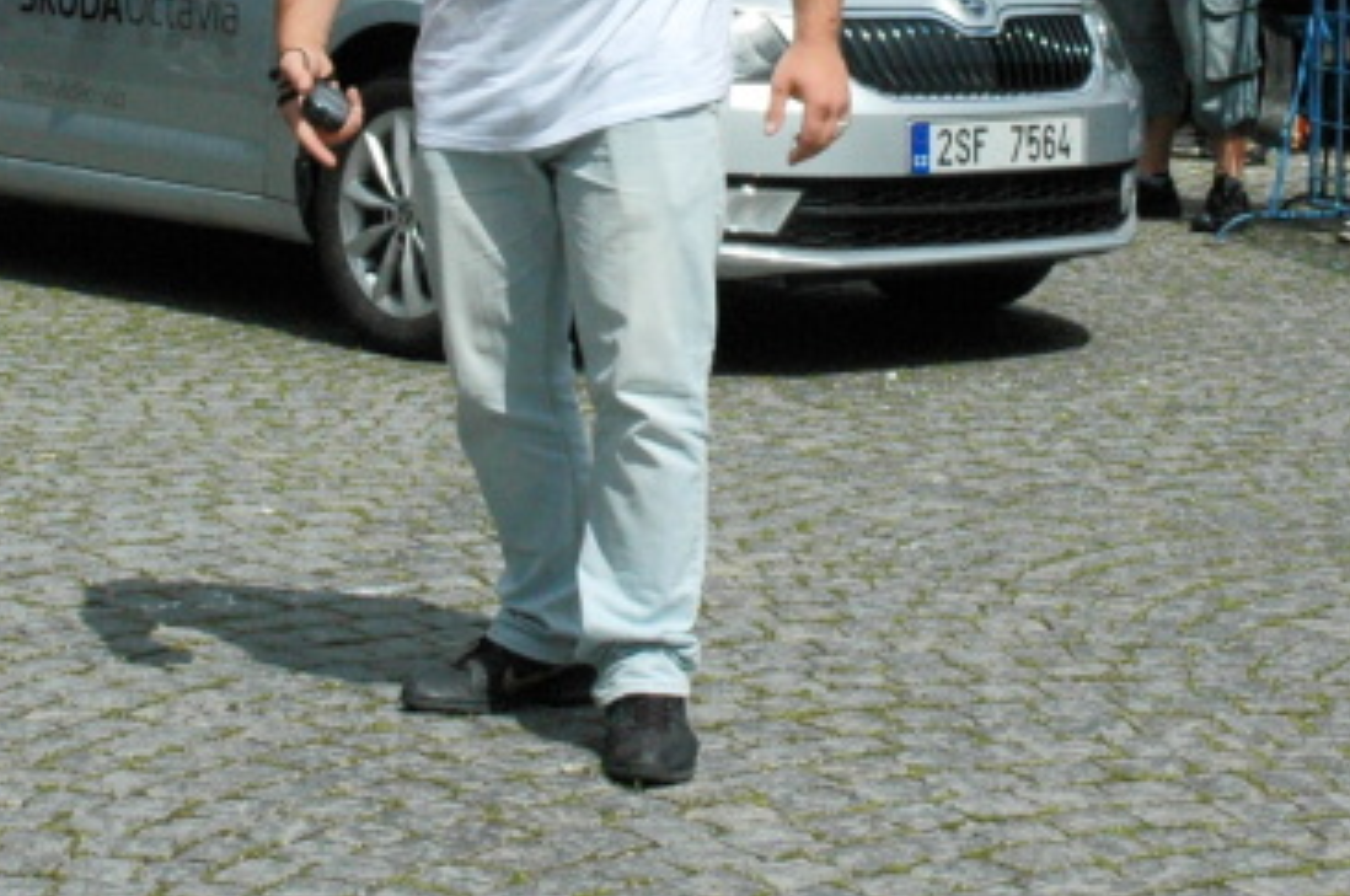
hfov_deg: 18.1
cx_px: 598
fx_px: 4247
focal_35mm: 113
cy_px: 0
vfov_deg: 11.9
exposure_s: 1/800
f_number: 14
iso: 500
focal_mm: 27
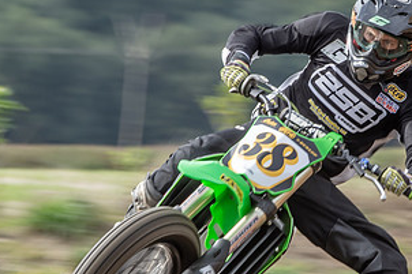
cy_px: 143
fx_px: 9402
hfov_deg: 2.5
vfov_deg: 1.7
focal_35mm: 822
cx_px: 321
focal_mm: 175
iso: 125
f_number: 10
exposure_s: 1/125
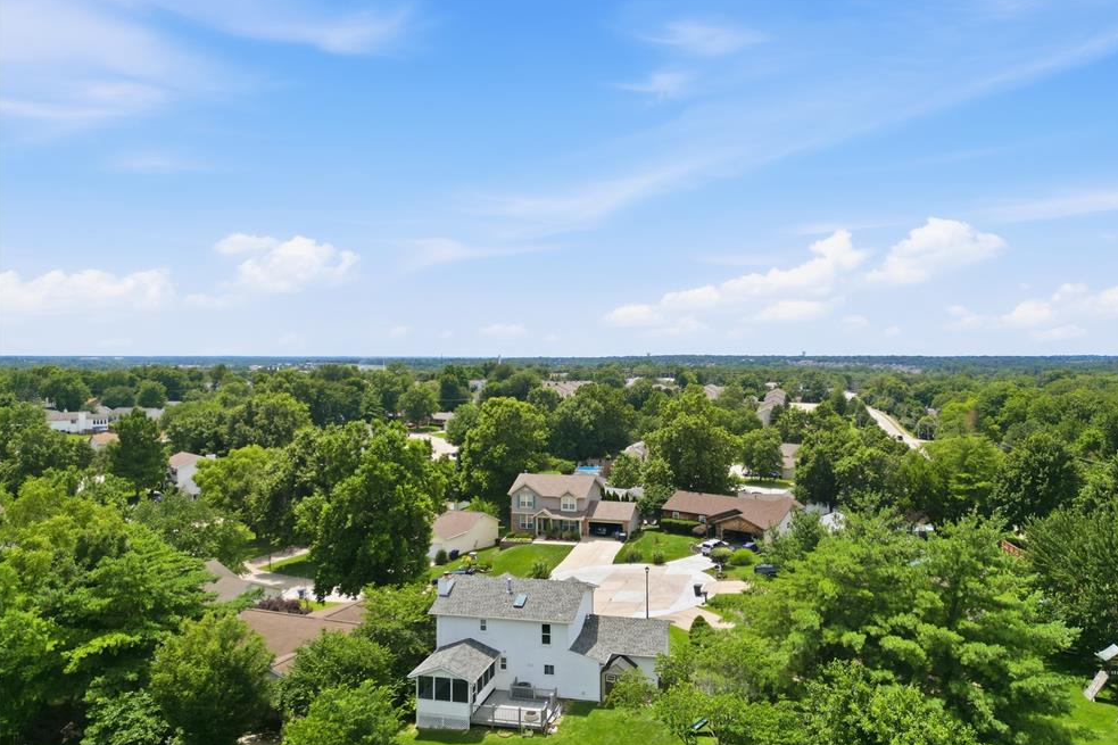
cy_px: 392
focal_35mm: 26
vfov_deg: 49.5
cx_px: 579
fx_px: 807
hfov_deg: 69.4
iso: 100
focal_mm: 6.7
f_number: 1.7
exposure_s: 1/4000
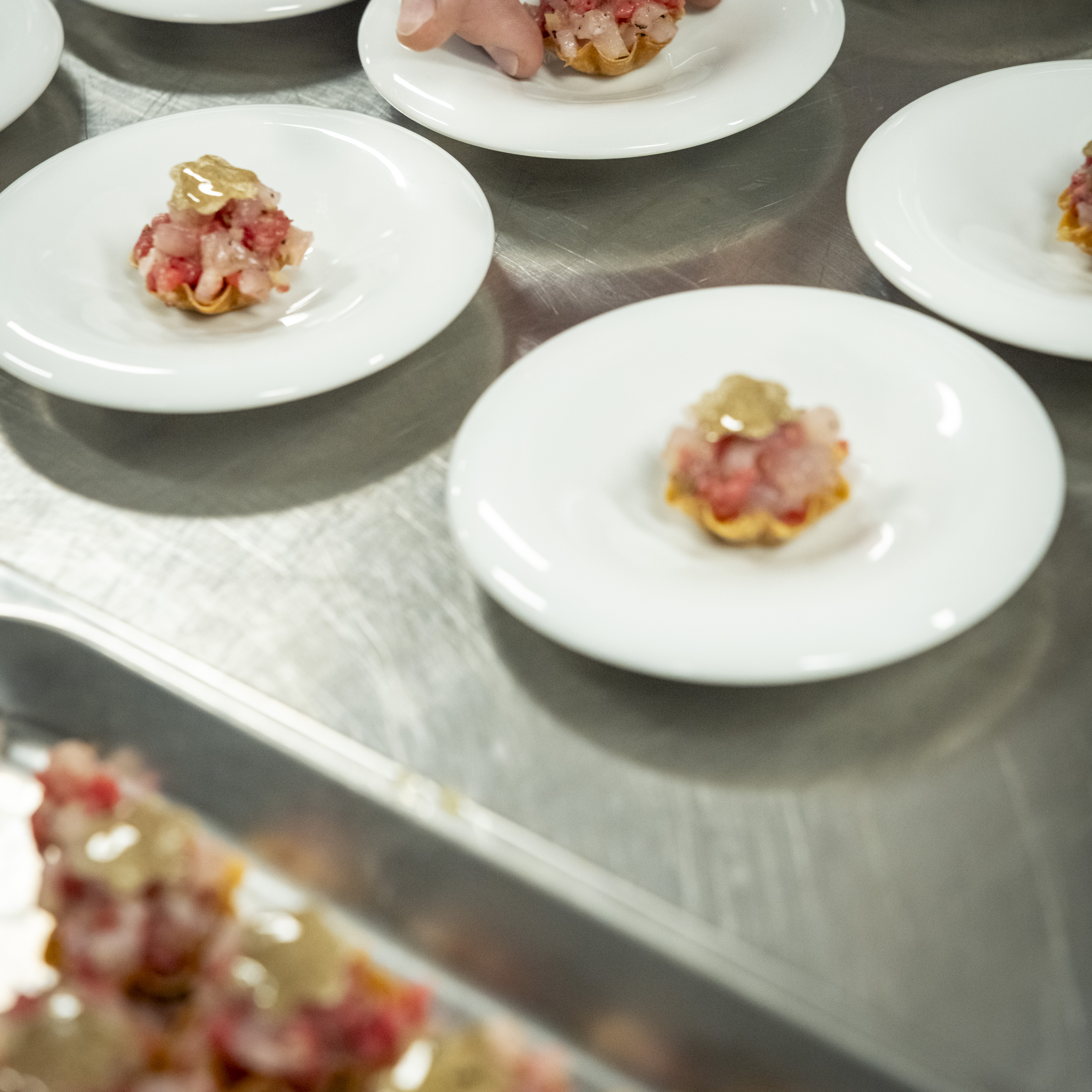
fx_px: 2712
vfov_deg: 22.7
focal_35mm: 76
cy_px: 358
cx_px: 549
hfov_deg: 22.8
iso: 1250
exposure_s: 1/160
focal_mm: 39.2
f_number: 2.8
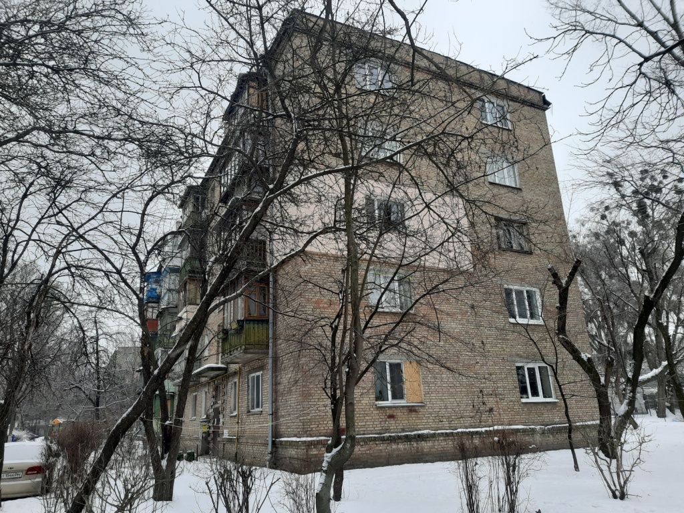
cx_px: 342
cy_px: 256
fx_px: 494
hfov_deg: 69.4
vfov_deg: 54.9
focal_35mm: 25
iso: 20
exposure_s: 1/200
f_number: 2
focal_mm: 4.6
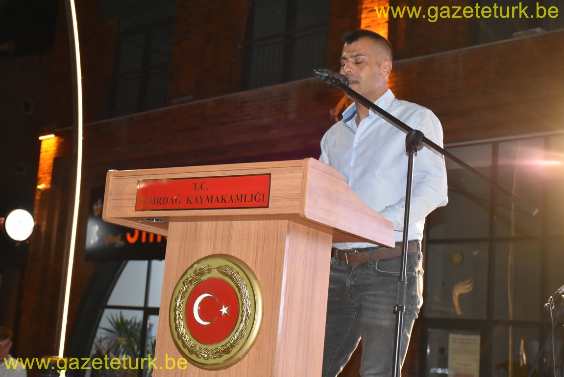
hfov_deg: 35.0
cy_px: 188
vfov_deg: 23.8
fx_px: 893
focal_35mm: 57
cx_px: 282
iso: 2500
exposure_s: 1/60
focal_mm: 38
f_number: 4.2
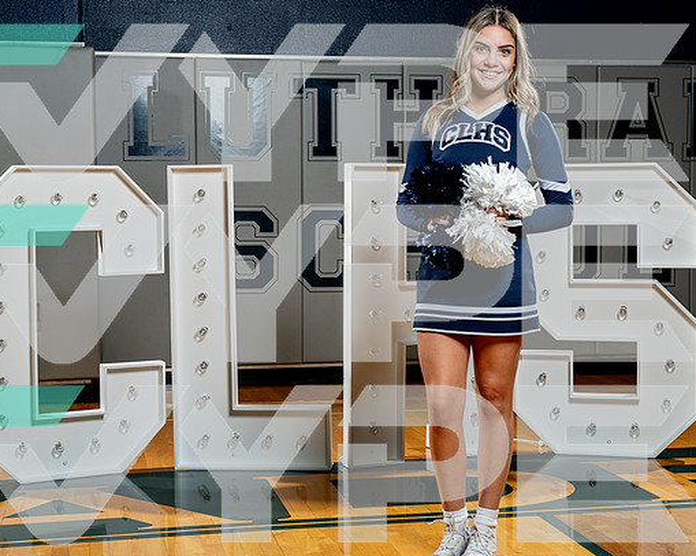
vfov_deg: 25.8
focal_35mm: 59
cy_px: 254
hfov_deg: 31.9
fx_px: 1215
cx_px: 318
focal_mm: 40
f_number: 5.6
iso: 250
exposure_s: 1/250
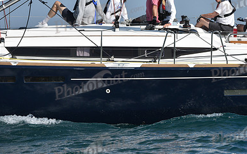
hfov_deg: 10.1
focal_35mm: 207
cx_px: 178
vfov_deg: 6.3
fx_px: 1393
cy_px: 41
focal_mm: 135
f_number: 7.1
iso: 250
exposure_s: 1/1600
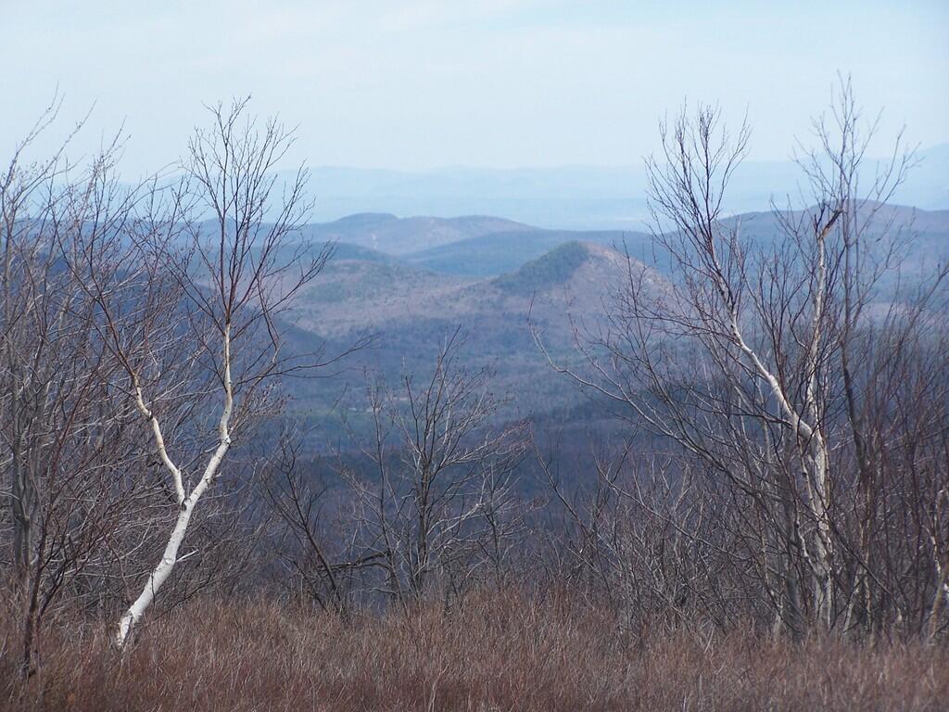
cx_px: 474
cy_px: 356
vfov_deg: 10.7
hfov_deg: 14.2
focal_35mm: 139
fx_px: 3811
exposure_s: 1/800
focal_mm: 23.1
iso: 80
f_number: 3.2
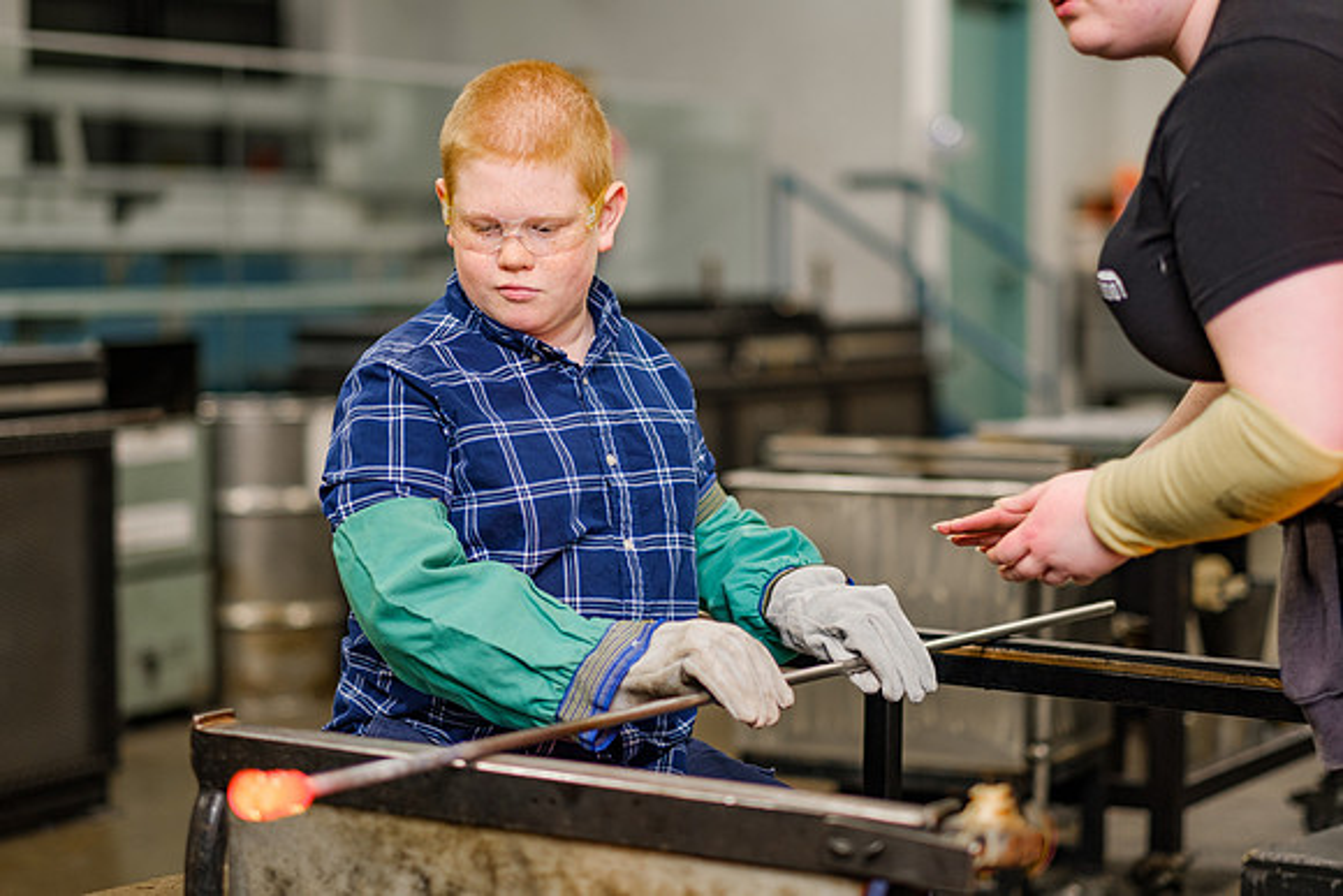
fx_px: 3274
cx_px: 655
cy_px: 449
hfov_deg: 23.2
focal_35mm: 88
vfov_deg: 15.6
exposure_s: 1/125
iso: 400
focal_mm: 56
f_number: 1.2
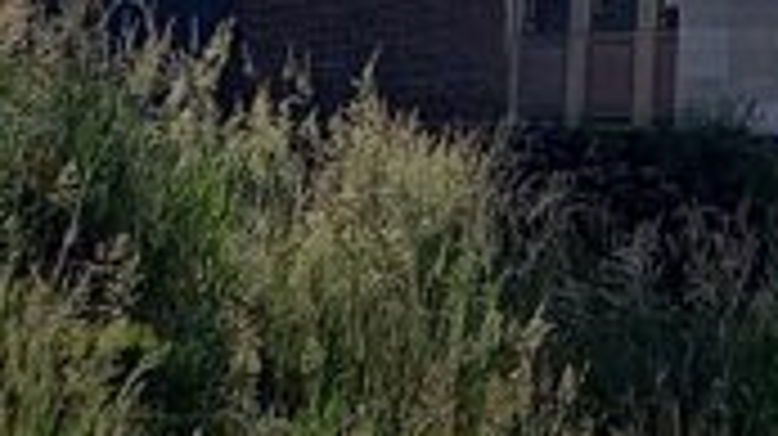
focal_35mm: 142
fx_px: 2927
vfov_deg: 7.7
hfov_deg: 14.4
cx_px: 1070
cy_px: -730
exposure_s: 1/2487
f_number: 1.8
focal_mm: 4.65
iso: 50
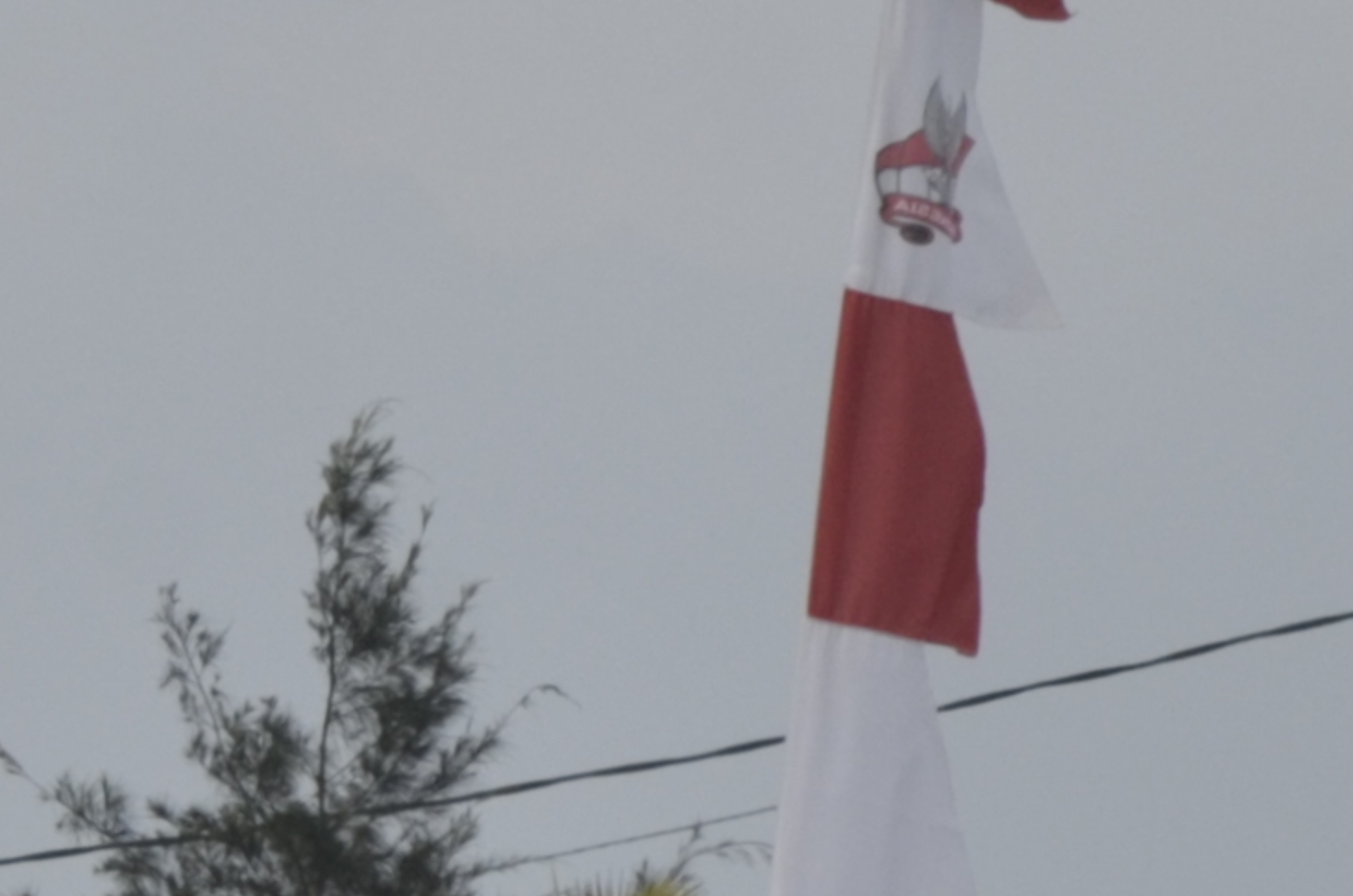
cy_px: 1578
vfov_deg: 2.6
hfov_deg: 3.8
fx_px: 19692
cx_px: -2395
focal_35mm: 525
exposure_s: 1/500
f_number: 11
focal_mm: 52
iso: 320
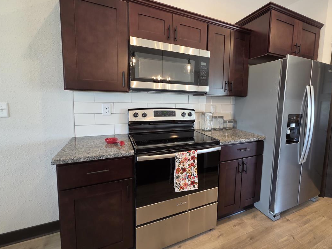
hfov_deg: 93.2
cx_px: 200
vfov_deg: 77.9
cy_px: 114
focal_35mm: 16
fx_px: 153
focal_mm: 2.2
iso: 200
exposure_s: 1/60
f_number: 2.2
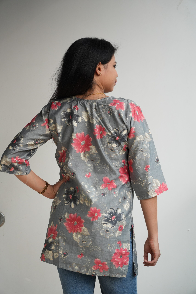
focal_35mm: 116
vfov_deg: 17.7
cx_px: 98
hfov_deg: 11.9
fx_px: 943
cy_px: 147
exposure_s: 1/1000
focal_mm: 77
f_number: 4.5
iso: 640
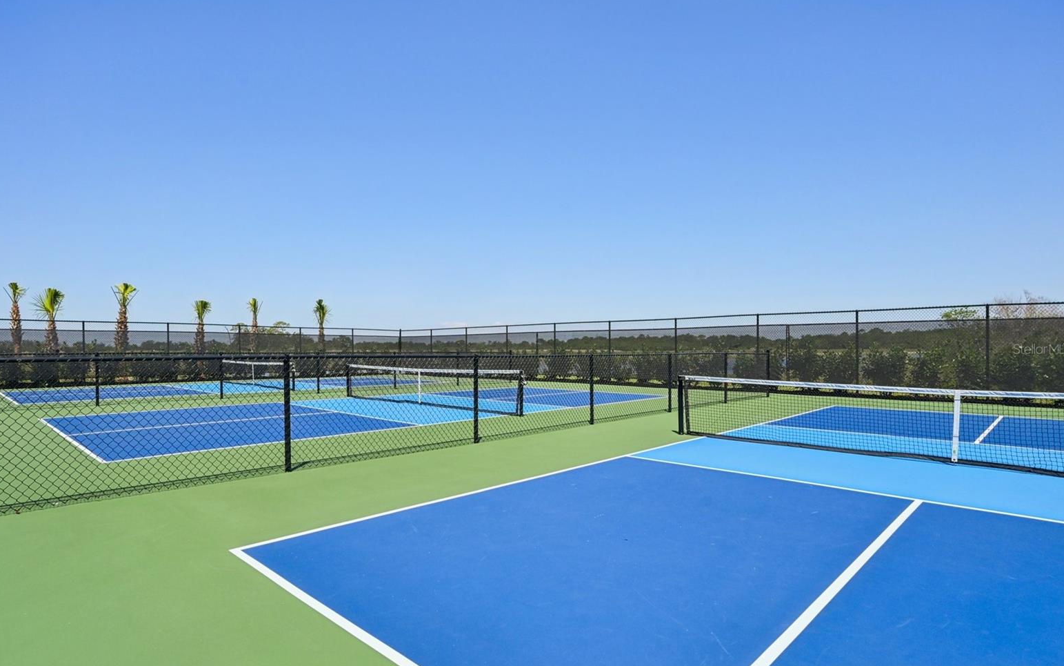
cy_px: 349
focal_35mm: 19
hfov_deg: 88.0
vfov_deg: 62.2
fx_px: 551
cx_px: 523
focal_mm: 18
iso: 400
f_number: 8
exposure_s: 1/1600
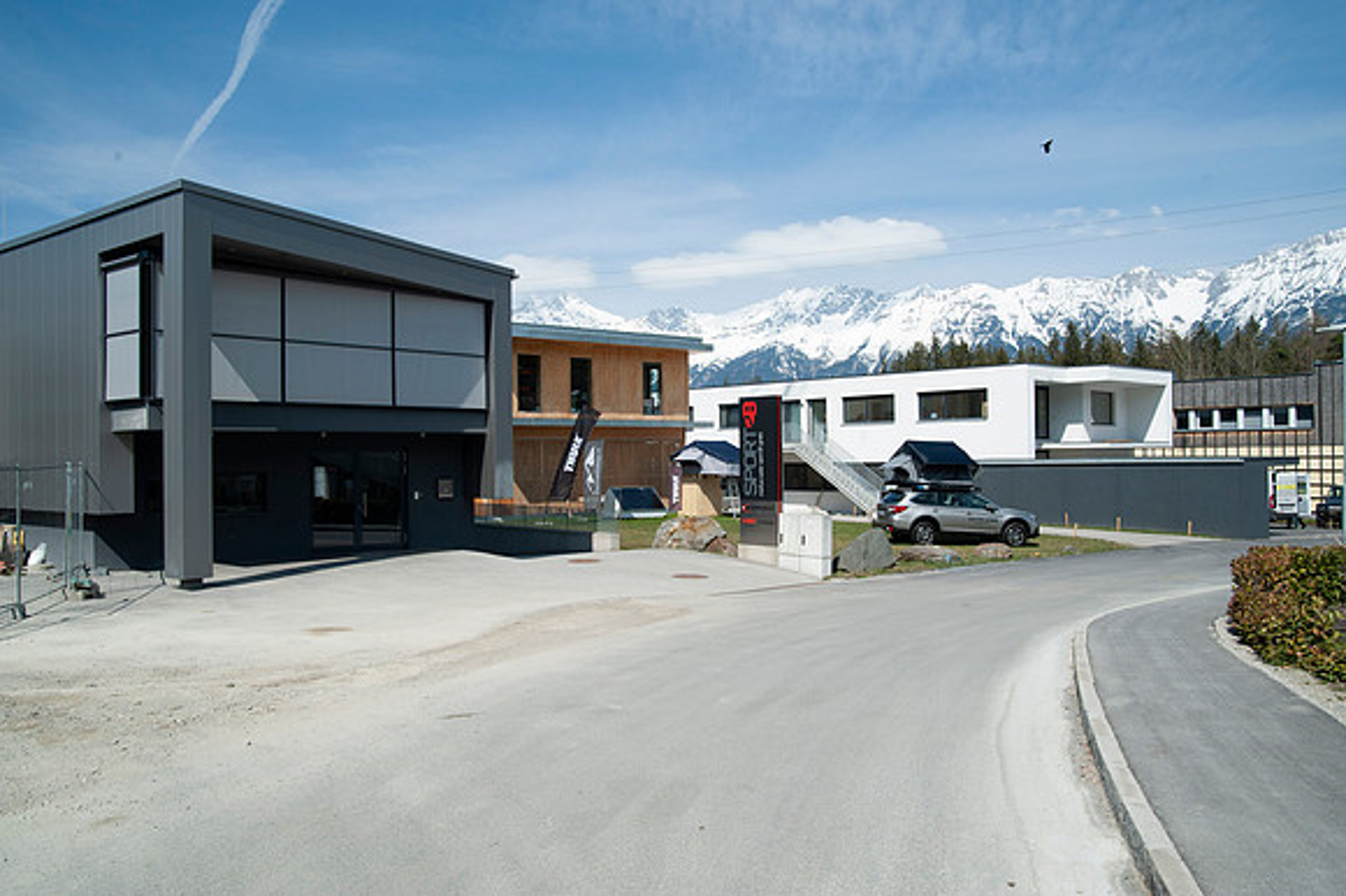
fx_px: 1046
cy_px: 448
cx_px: 673
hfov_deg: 65.5
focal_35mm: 28
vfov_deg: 46.4
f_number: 11
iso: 200
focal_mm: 28
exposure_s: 1/500
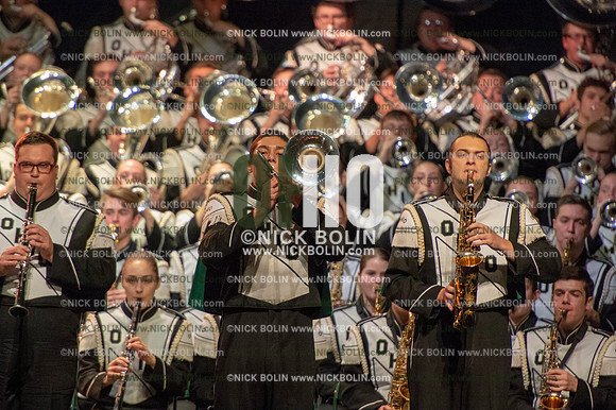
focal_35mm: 400
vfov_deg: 3.4
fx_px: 6840
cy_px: 205
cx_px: 308
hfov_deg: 5.2
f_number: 5.6
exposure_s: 1/250
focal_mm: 400
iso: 8000
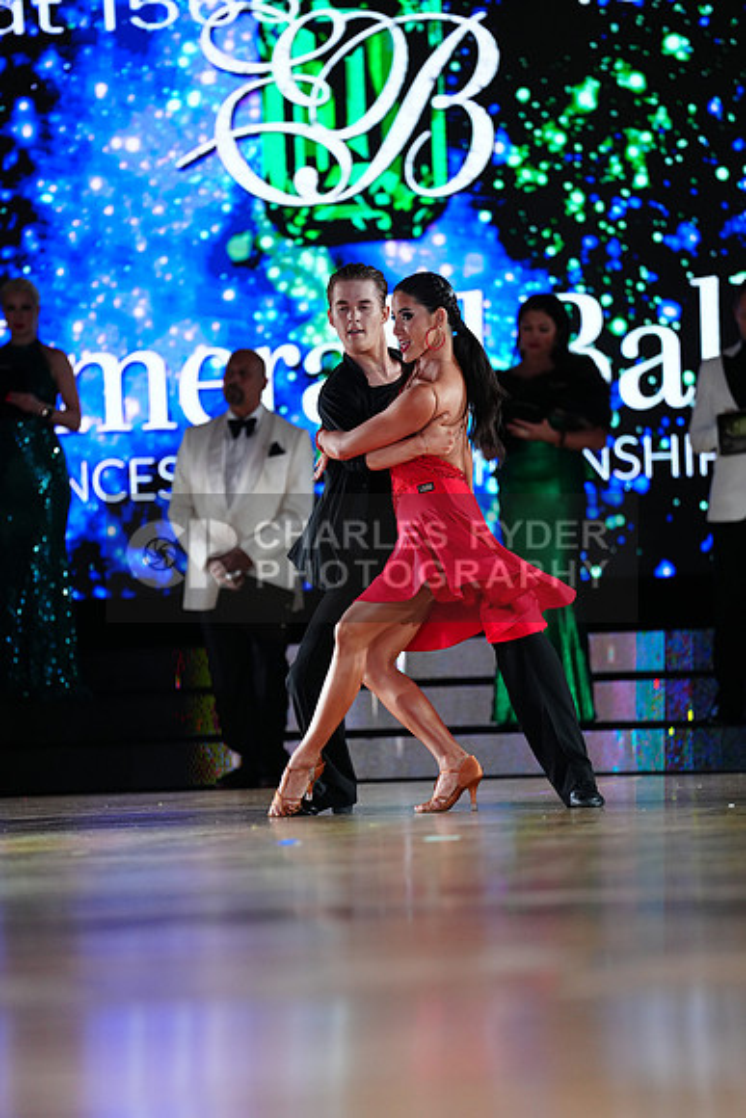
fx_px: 6212
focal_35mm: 200
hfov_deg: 6.9
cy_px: 559
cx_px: 373
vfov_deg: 10.3
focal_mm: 200
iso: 1600
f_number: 2.8
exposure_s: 1/500
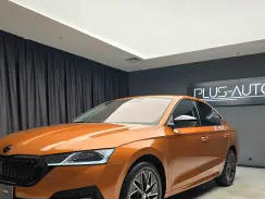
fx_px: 260
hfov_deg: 53.9
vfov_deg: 41.1
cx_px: 127
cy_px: 138
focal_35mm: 34
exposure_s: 1/54.1
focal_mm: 6.3
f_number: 1.7
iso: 20
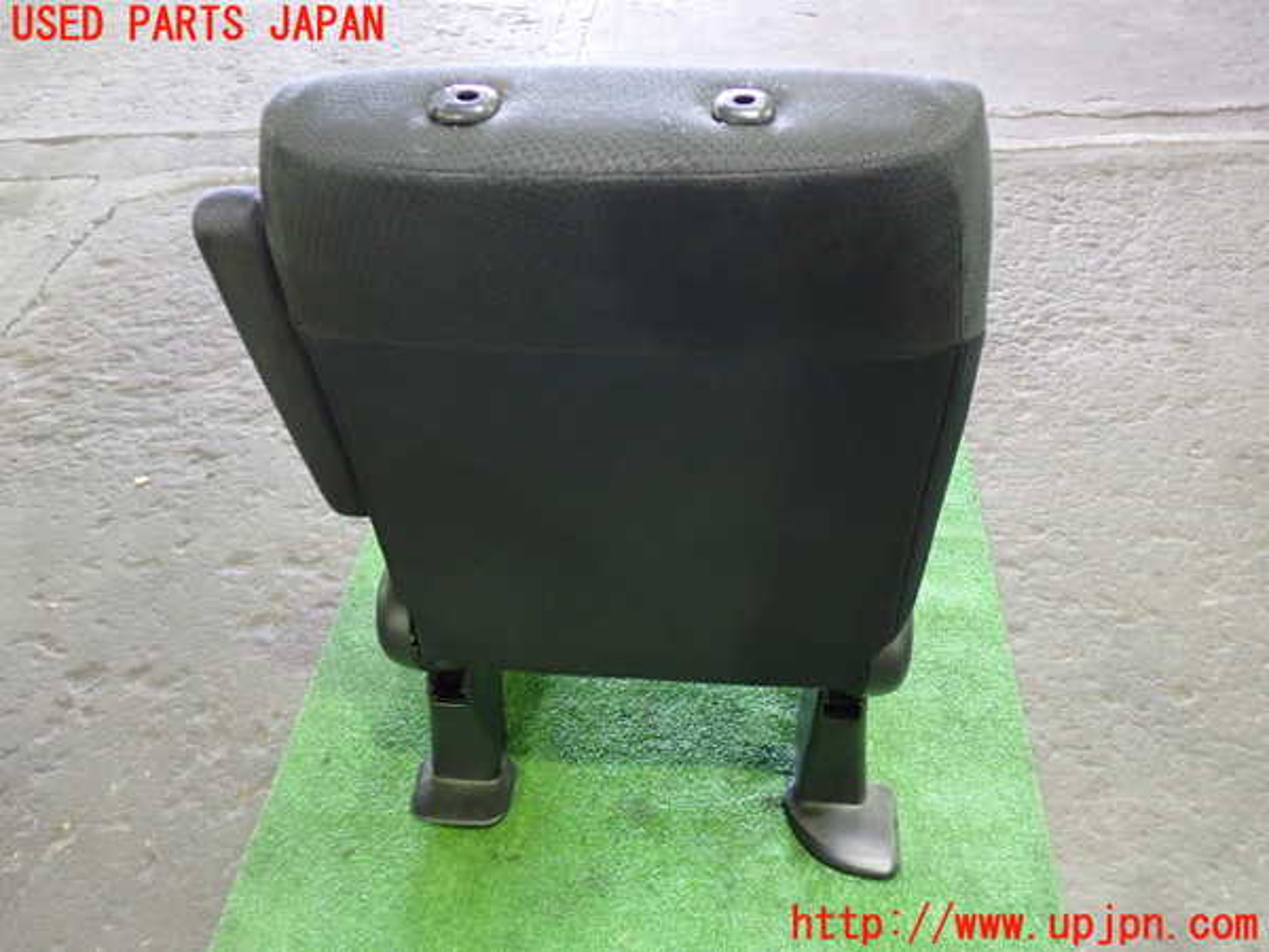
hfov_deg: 60.0
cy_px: 476
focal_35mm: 30
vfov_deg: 46.8
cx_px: 634
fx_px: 1100
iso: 800
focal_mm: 5.4
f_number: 2.3
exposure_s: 1/20
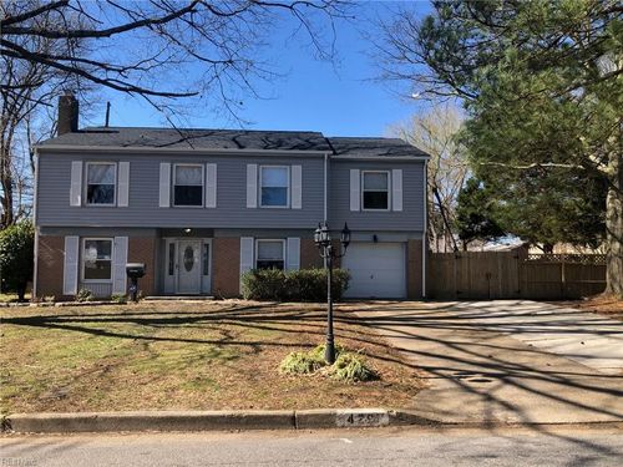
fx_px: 504
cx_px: 312
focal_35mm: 28
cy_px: 234
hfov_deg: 63.4
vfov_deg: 49.7
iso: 20
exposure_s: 1/867
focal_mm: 3.99
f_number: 1.8
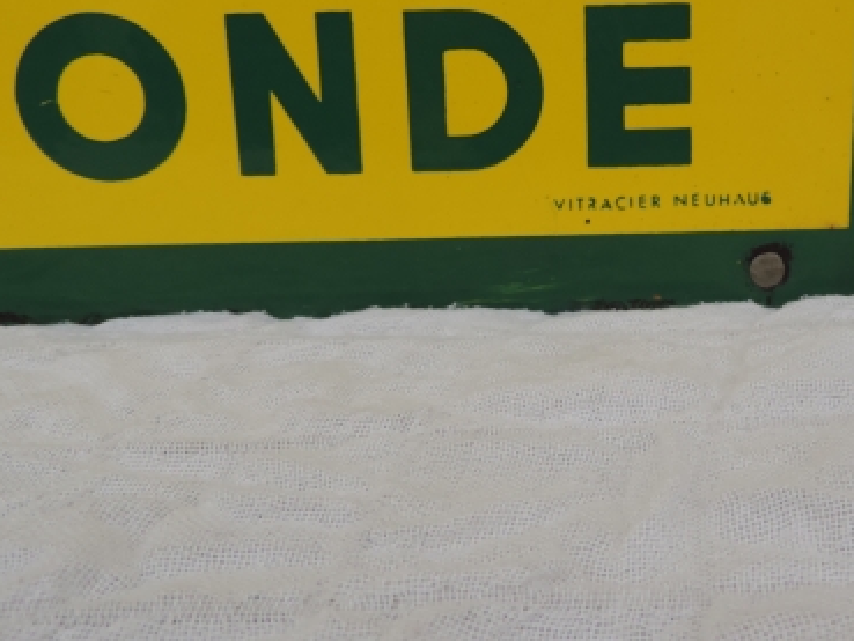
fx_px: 962
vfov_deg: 36.6
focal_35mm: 39
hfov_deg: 46.6
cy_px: 236
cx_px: 609
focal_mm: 4.3
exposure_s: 1/200
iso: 80
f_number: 3
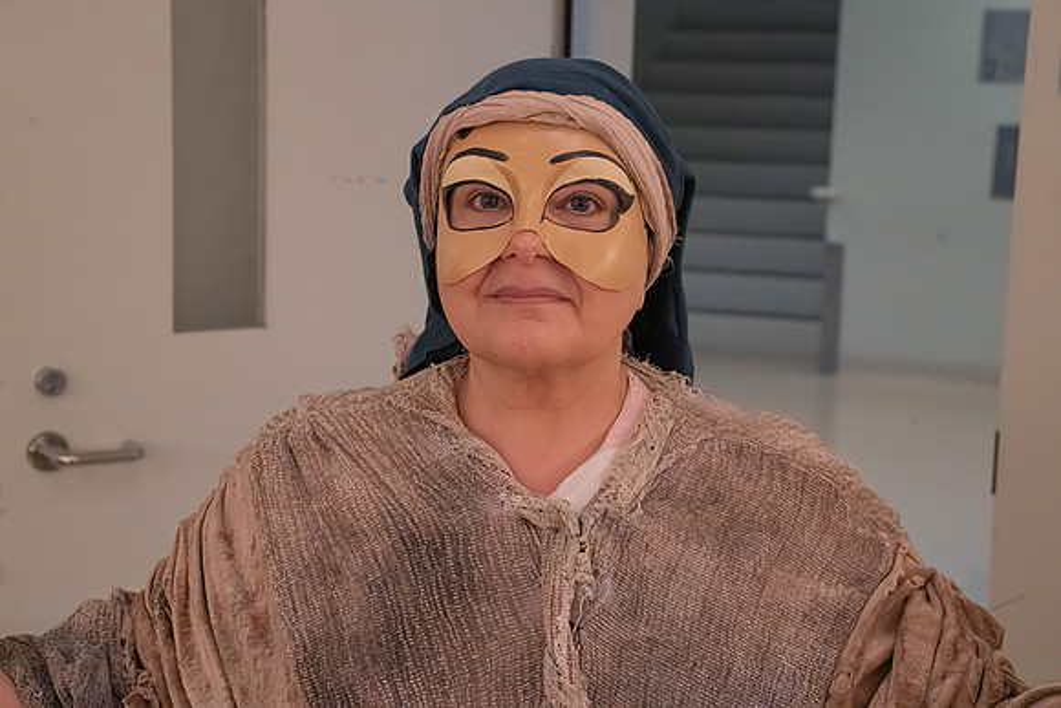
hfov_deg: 28.8
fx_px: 2063
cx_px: 530
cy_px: 354
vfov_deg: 19.5
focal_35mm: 70
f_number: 9
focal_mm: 70
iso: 16000
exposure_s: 1/500
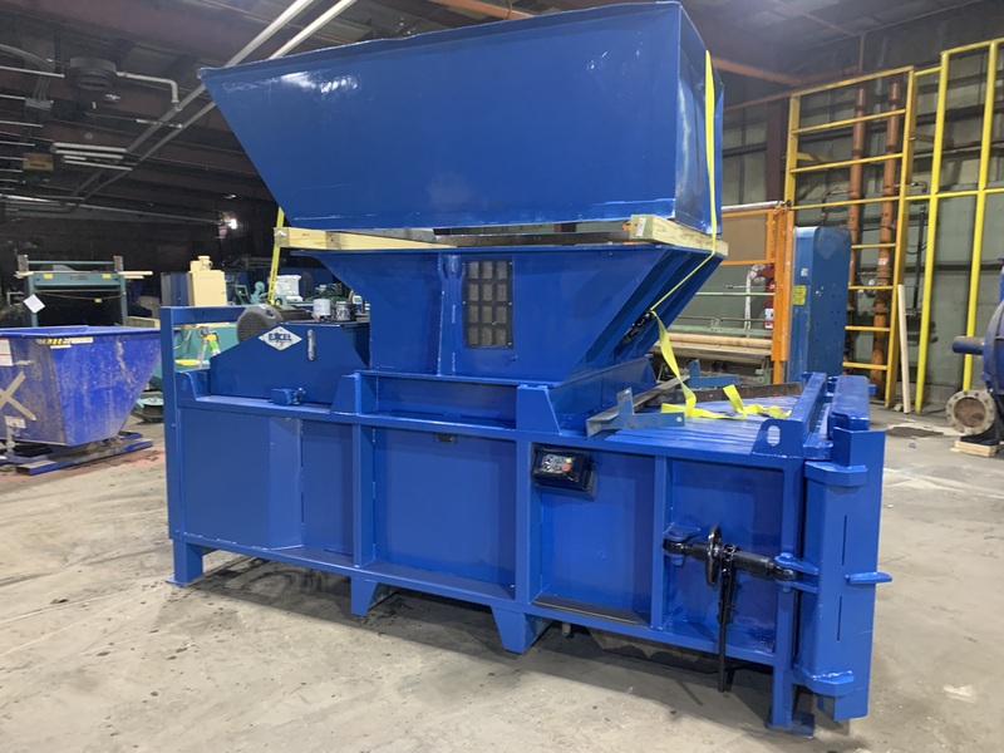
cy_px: 376
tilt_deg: -7.2
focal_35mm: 26
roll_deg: -0.6
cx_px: 502
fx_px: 754
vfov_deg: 53.1
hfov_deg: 67.3
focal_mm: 4.25
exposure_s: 1/40
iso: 400
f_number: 1.8
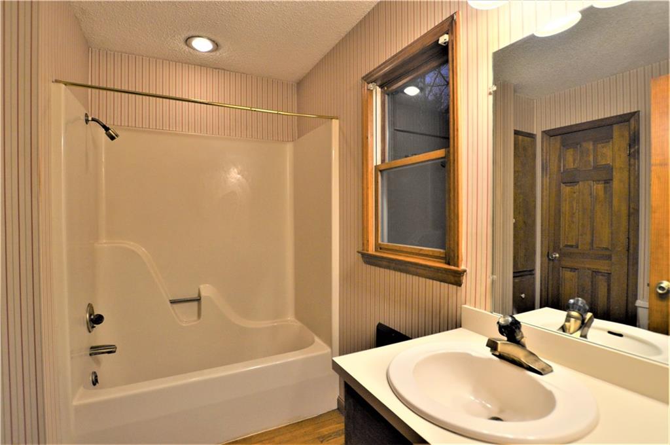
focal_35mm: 15
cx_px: 335
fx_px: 279
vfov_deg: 77.2
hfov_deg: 100.5
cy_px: 222
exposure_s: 1/60
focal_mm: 10
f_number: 4
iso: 400
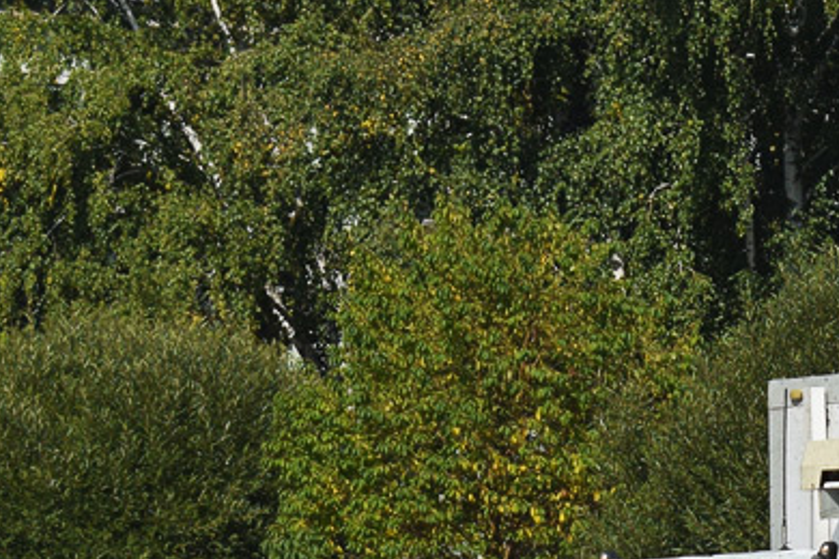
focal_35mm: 254
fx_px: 5908
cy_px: 527
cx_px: 1022
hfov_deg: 8.0
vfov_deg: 5.4
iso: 200
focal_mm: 55
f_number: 7.1
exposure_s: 1/1250
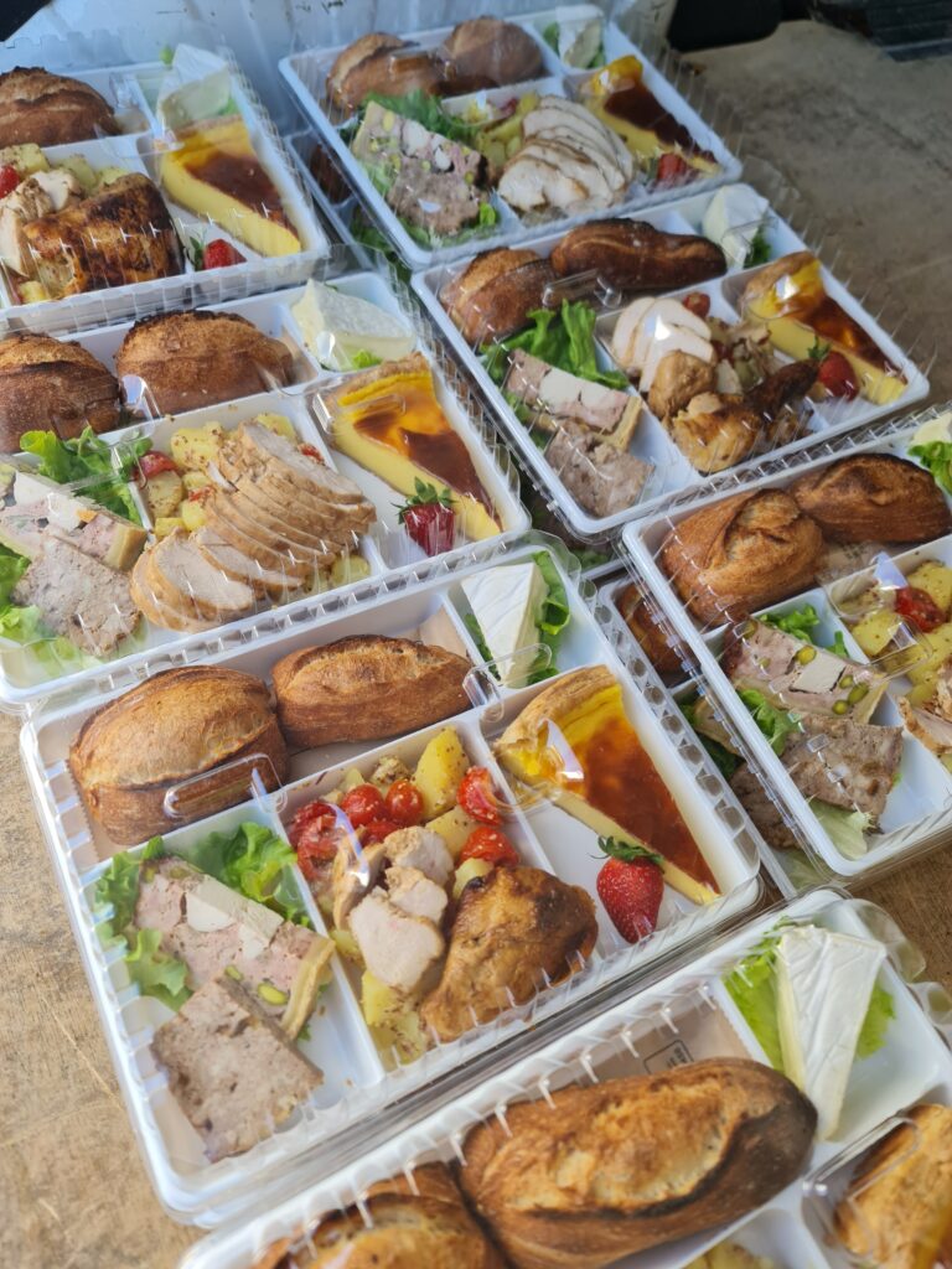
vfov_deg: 69.4
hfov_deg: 54.9
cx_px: 476
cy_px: 634
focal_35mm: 25
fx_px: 917
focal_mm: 7
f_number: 1.8
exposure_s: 1/100
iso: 50
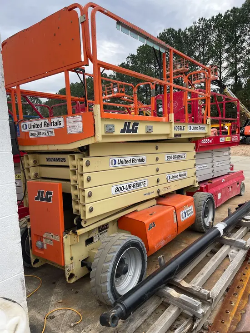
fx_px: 250
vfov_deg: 67.3
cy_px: 166
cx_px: 125
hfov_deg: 53.1
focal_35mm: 26
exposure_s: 1/121
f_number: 1.6
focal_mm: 4.2
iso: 40
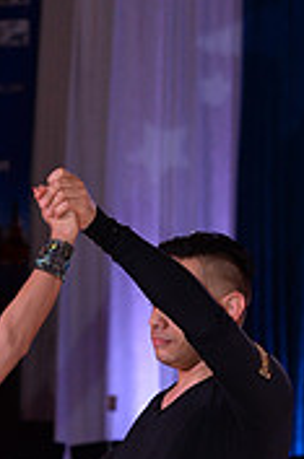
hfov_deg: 4.5
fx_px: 3848
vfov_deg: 6.8
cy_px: 602
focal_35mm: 302
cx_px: -22
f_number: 5.6
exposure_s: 1/250
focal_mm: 92
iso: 1600
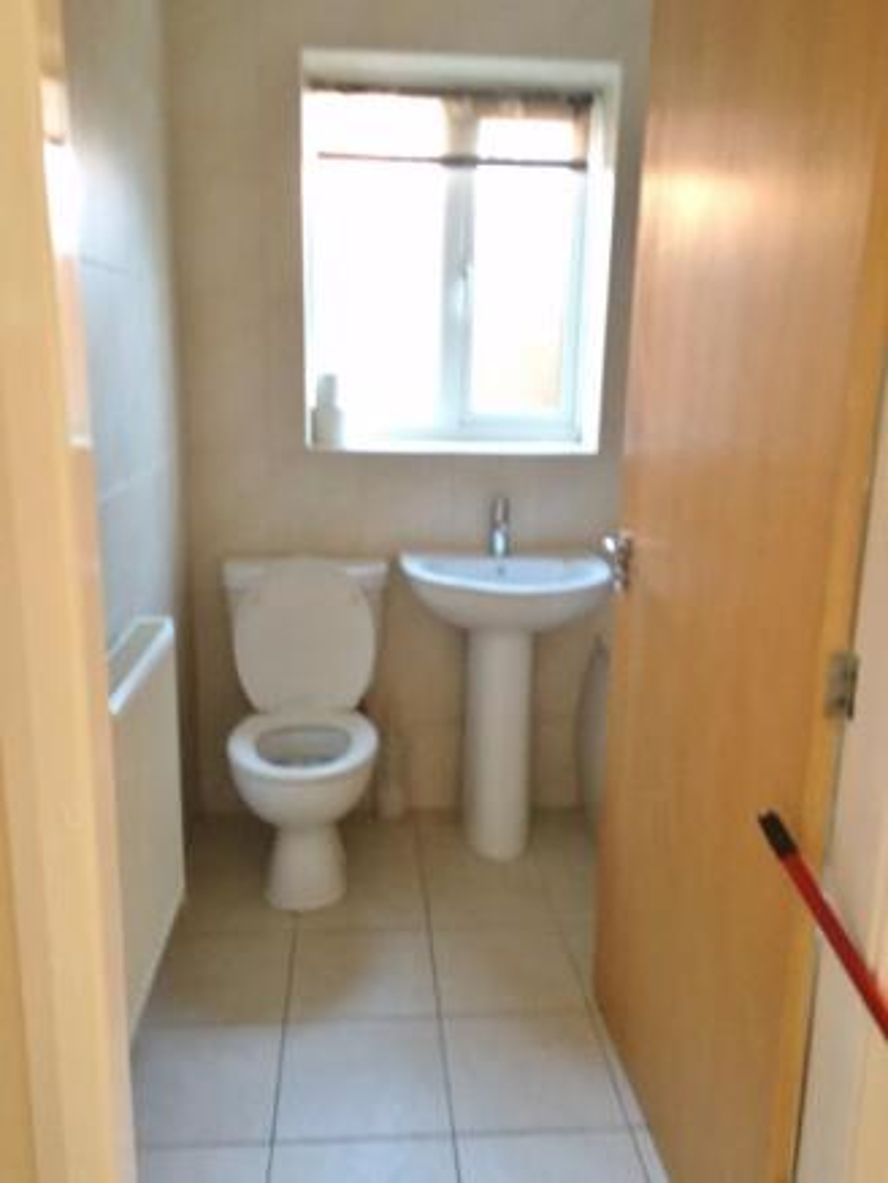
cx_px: 444
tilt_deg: -11.2
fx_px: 991
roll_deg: -0.7
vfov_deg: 61.6
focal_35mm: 29
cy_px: 592
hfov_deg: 48.2
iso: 200
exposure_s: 1/17
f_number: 2.2
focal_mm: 4.15
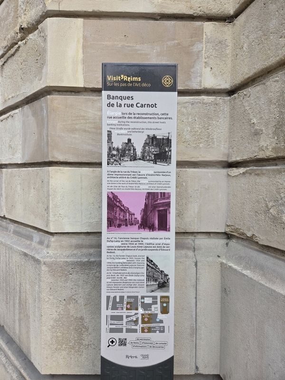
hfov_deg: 58.9
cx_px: 142
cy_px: 190
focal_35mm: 23
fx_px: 252
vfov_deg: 73.9
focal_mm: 5.4
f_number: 1.8
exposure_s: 1/1058
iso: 80
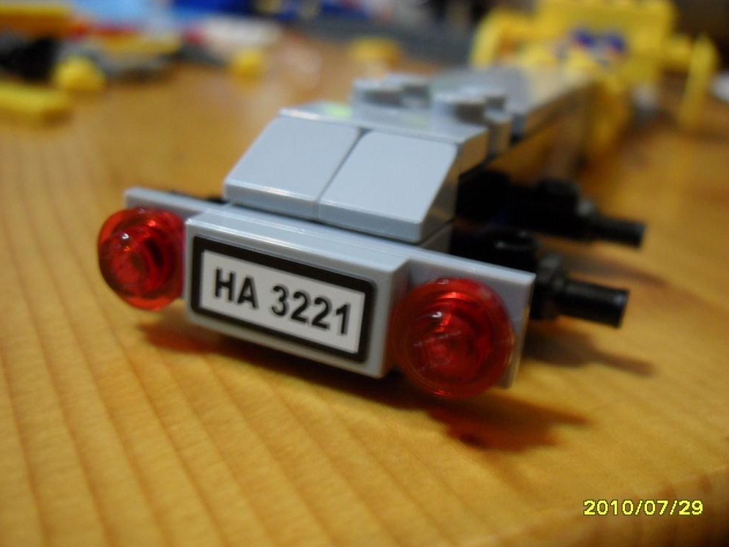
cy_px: 280
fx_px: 758
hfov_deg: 51.4
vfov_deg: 39.7
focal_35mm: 36
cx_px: 359
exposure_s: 1/3
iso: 200
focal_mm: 6.2
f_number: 2.8
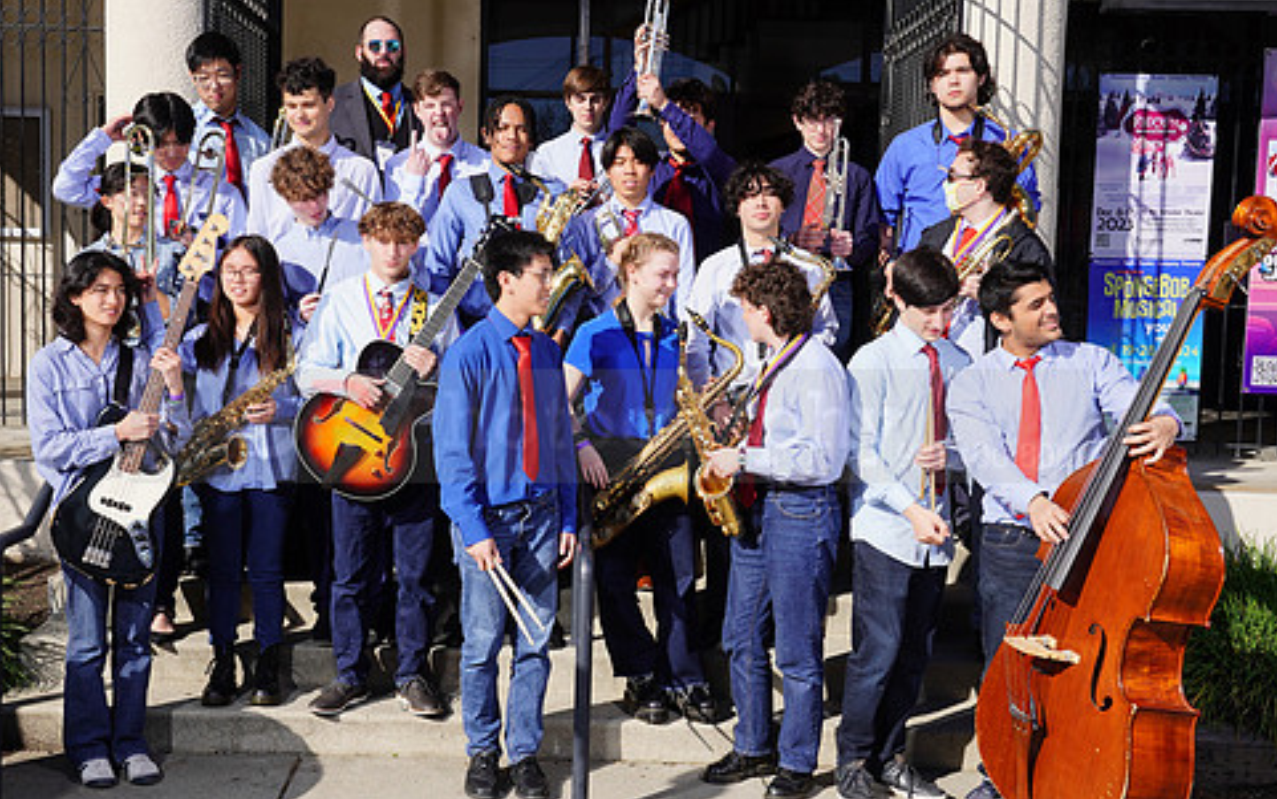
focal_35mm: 43
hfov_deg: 46.1
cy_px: 405
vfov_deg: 29.9
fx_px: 1497
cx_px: 576
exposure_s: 1/250
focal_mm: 35
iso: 100
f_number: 10
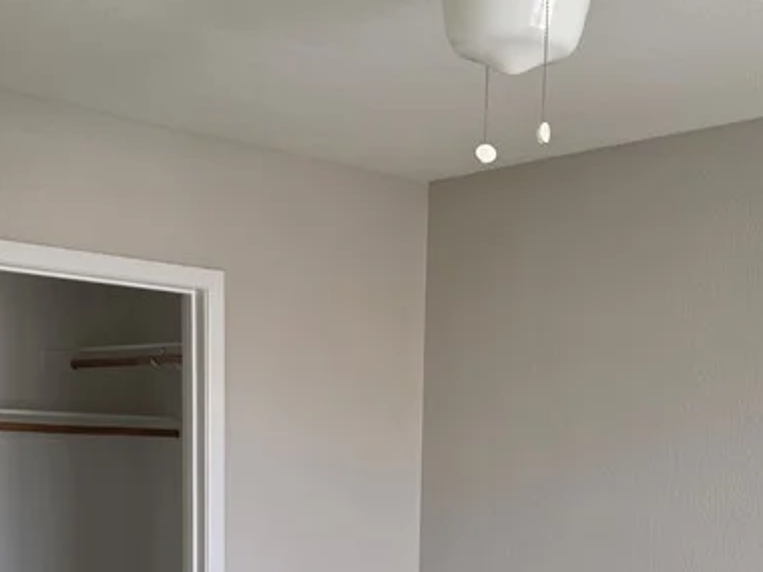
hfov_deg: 31.2
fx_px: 1367
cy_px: 604
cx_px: 424
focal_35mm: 62
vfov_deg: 22.5
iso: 200
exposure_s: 1/180
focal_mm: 6.25
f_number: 1.7
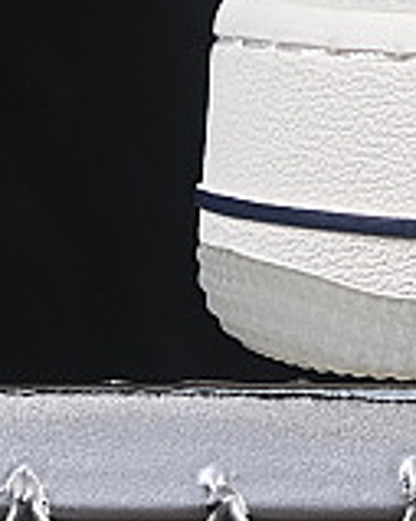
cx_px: 1431
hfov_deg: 3.1
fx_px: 7379
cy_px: -338
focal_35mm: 479
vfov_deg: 4.0
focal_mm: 50
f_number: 8
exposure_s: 1/80
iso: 160
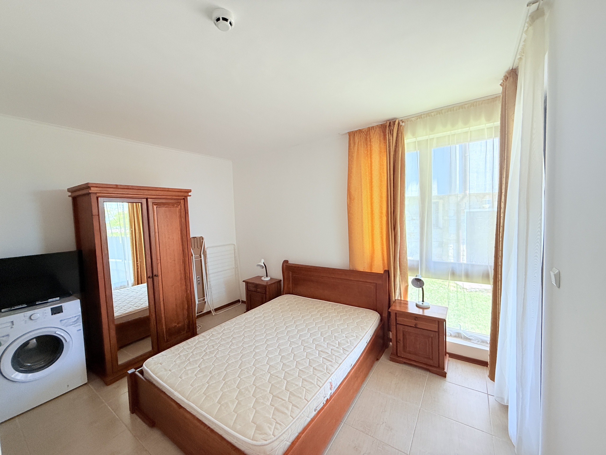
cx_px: 303
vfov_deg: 85.7
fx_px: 245
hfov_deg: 102.1
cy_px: 228
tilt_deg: -2.6
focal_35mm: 14
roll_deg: +1.9
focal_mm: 2.22
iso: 250
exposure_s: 1/99
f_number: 2.2
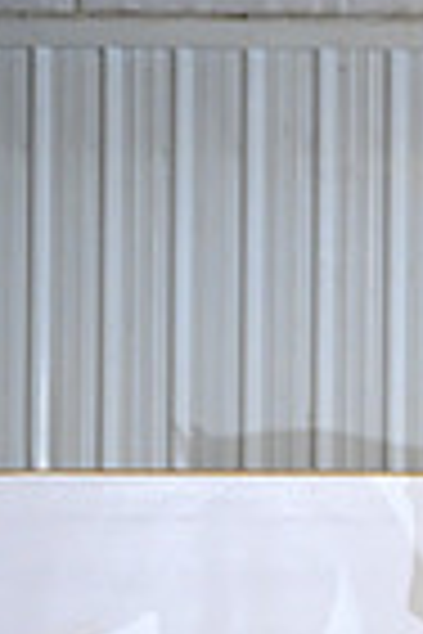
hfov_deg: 1.7
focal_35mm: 821
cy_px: 582
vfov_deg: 2.5
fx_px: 14469
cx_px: 1228
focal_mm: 200
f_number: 4
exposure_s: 1/200
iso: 2500
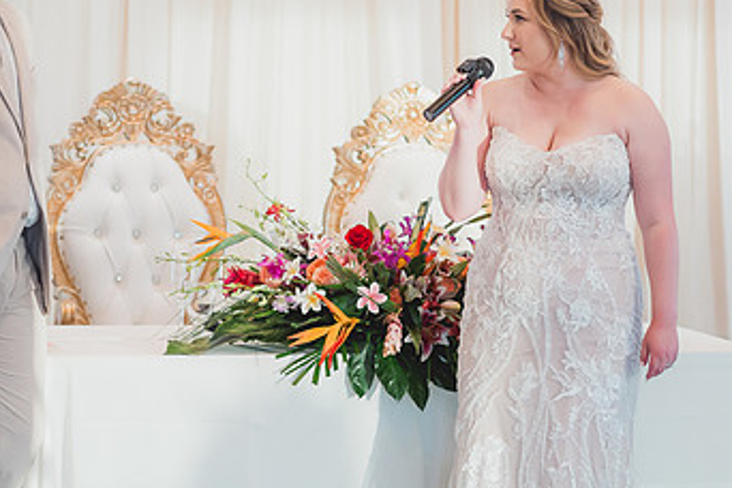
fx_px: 2928
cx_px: 257
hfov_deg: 14.2
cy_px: 129
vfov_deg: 9.5
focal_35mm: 144
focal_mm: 85
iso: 1250
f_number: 2.2
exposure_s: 1/500
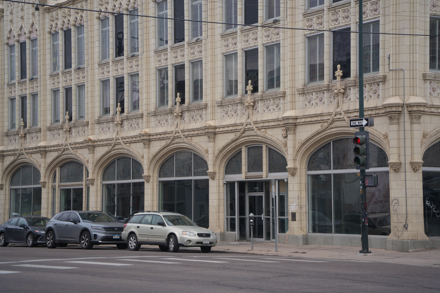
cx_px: 220
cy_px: 146
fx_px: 978
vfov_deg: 17.1
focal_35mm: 80
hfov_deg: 25.4
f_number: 5
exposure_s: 1/250
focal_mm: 80
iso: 100
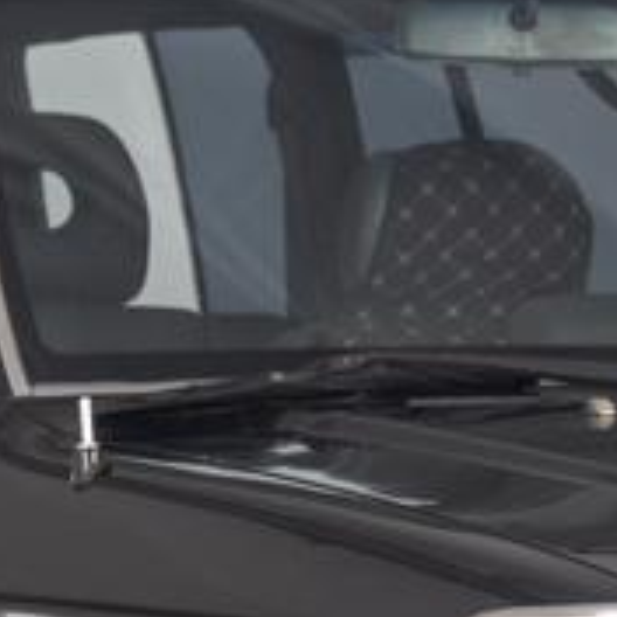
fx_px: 7844
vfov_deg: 4.5
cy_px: 480
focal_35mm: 389
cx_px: 512
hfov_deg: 4.5
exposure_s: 1/180
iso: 125
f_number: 4
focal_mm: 44.7
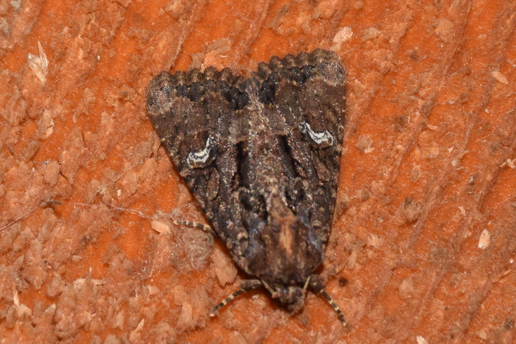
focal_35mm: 183
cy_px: 172
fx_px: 2623
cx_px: 258
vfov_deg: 7.5
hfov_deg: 11.2
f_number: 14
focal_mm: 122
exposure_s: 1/200
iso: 1000
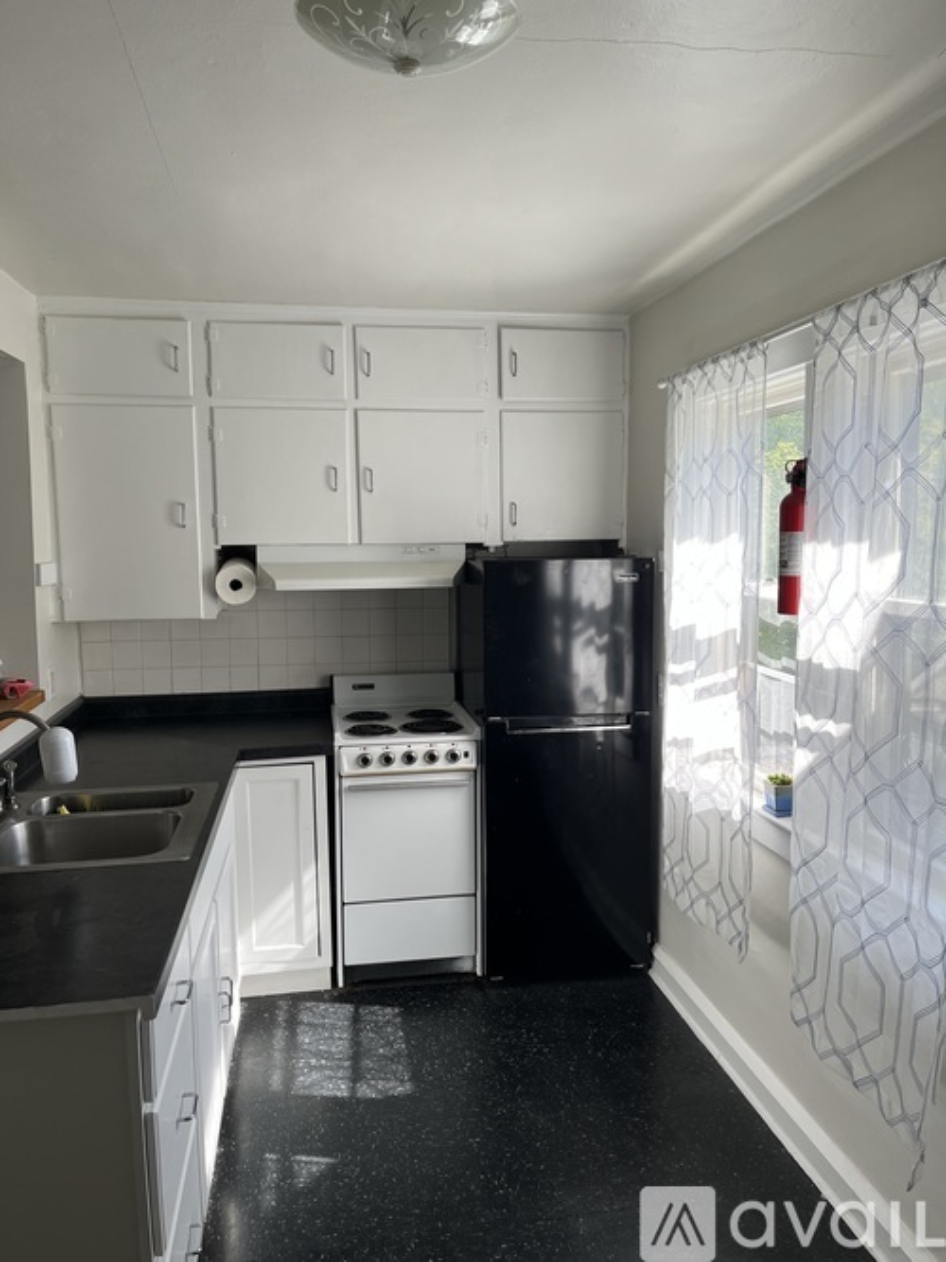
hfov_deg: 53.0
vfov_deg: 67.3
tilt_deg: -7.4
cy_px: 631
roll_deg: -1.2
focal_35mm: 26
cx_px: 473
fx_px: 948
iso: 40
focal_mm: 5.1
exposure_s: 1/174
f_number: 1.6
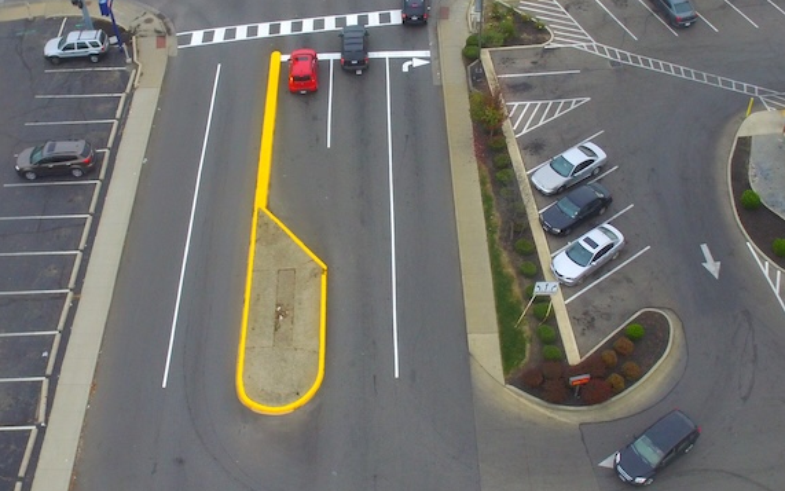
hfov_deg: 51.5
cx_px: 415
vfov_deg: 33.5
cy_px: 212
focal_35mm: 38
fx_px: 813
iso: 100
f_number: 2.8
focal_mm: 3.61
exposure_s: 1/301
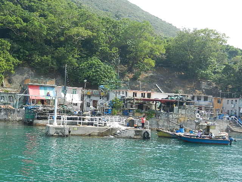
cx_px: 121
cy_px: 91
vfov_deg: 27.5
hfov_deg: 36.2
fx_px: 371
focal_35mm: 53
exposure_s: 1/400
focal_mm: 9.4
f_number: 4.4
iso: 160
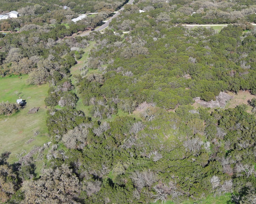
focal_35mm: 49
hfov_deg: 36.6
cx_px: 207
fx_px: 371
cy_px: 59
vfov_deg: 30.5
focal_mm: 10.57
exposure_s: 1/927
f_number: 2.8
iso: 100
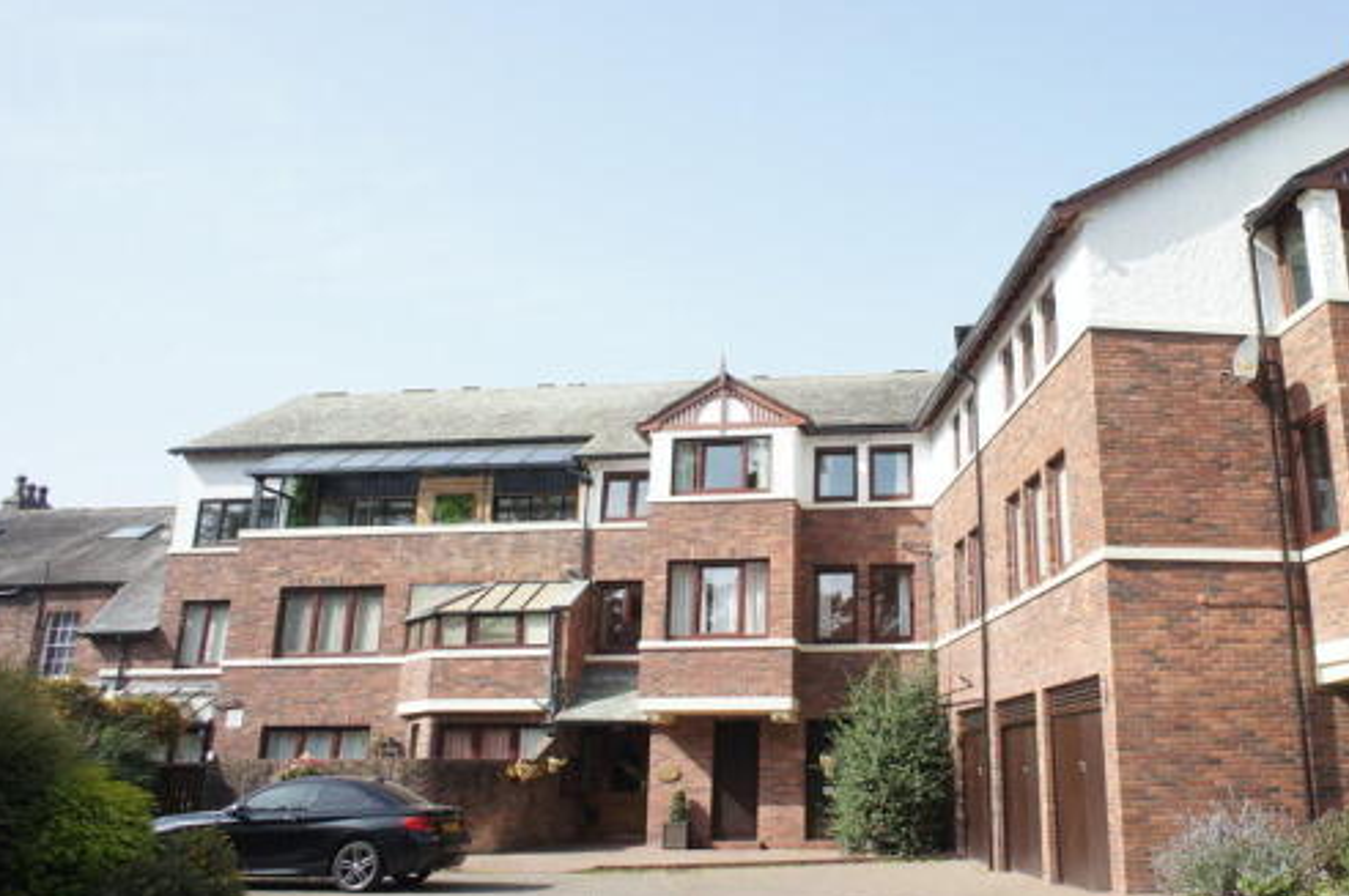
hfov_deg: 57.8
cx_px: 866
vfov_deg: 41.0
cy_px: 414
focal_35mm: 32
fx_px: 1198
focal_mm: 16
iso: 800
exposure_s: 1/800
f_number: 7.1
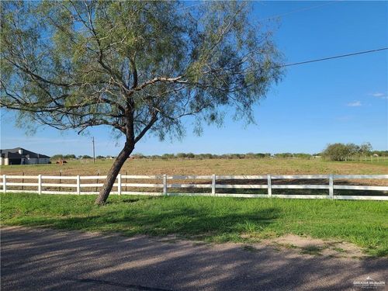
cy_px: 146
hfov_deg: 67.3
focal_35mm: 26
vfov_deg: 53.1
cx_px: 194
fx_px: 291
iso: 40
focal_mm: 5.4
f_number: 1.8
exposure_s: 1/2265
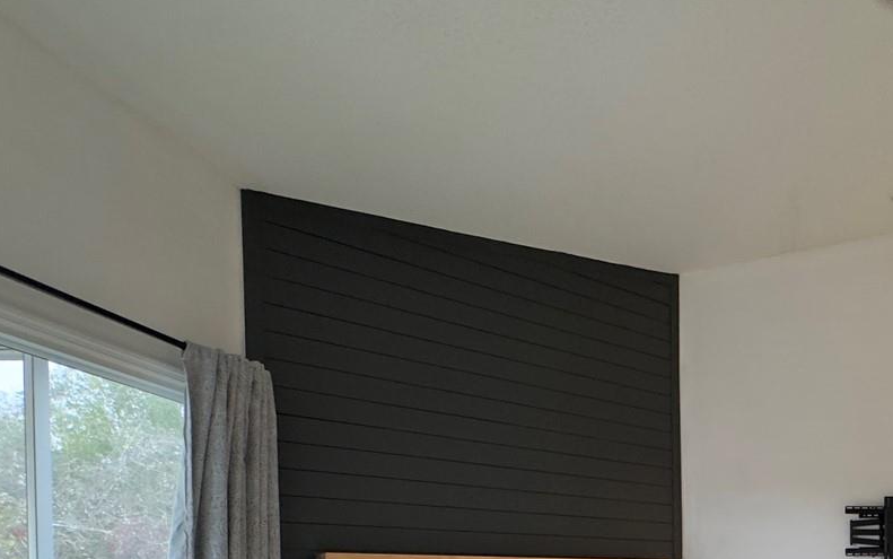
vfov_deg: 36.3
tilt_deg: -0.9
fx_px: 730
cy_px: 597
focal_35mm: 30
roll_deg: +0.7
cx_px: 807
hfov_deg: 54.6
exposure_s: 1/60
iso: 250
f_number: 2.2
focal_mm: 2.22
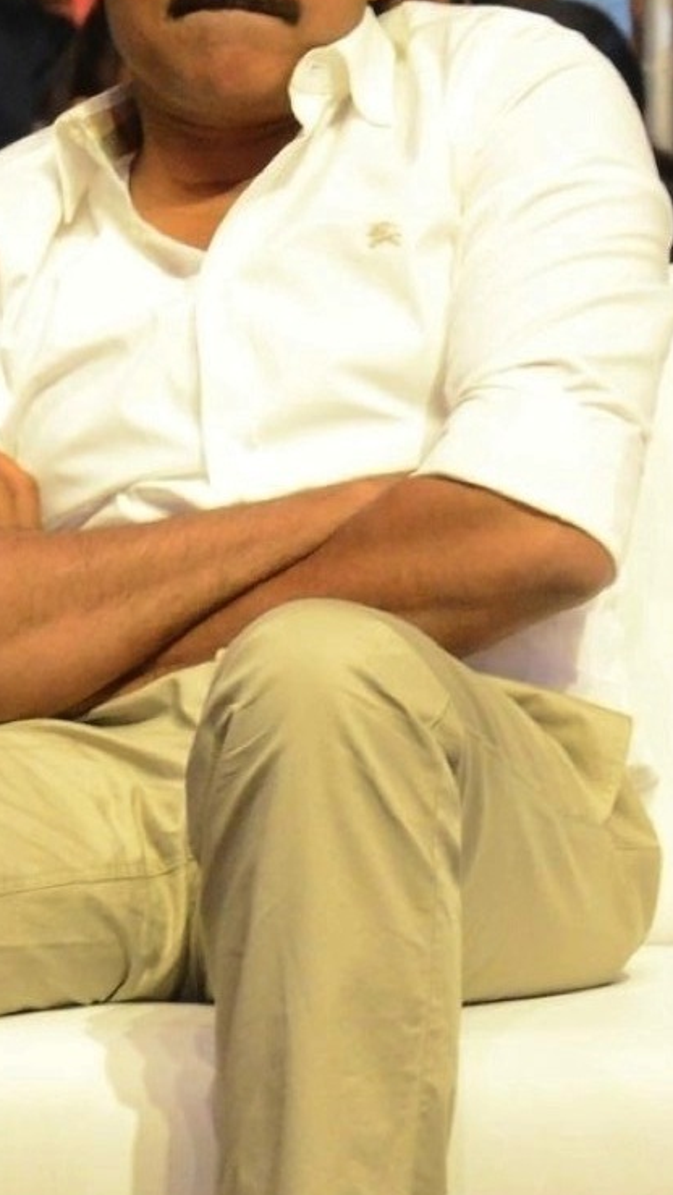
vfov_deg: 8.0
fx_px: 8529
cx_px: 184
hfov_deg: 4.5
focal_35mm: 269
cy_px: 923
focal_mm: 70
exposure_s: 1/100
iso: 5000
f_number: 5.6
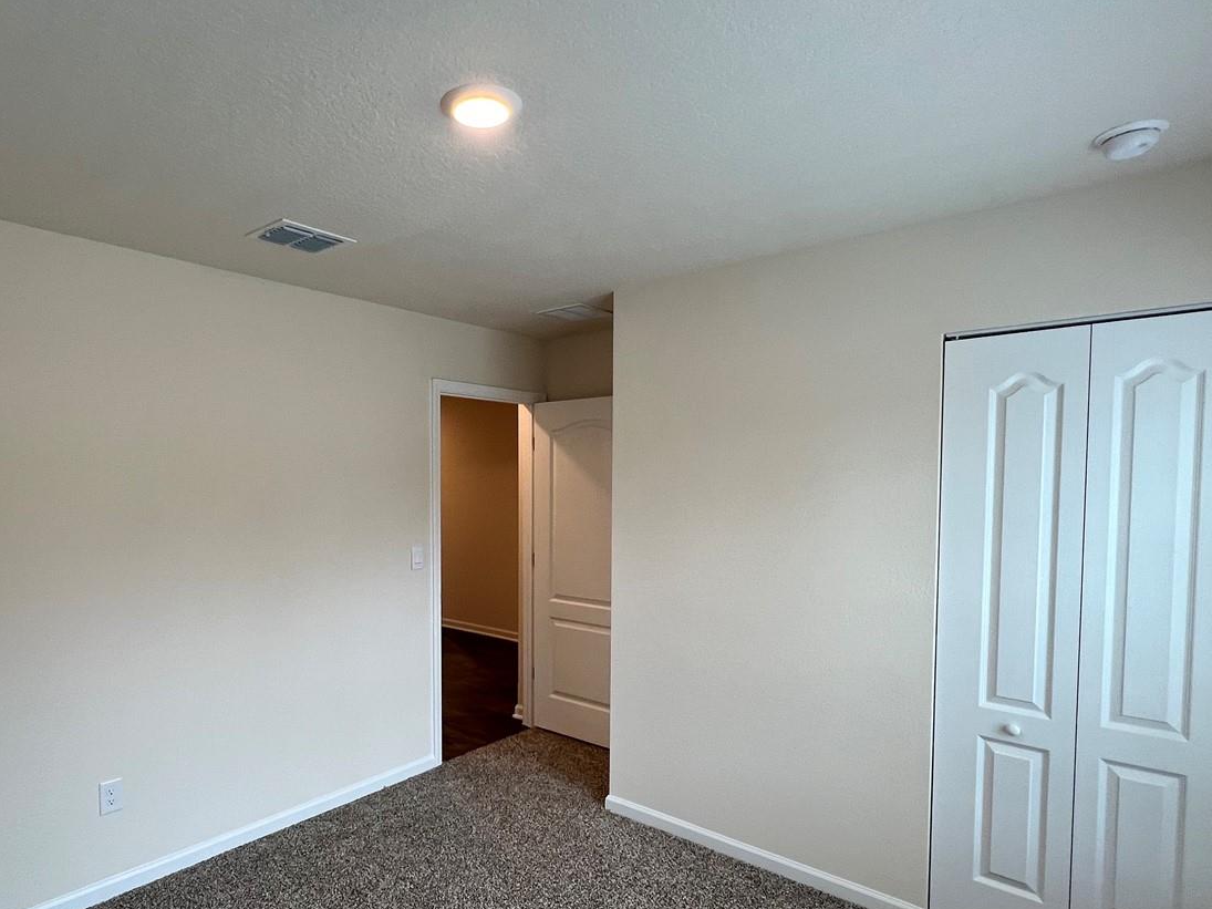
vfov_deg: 68.4
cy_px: 517
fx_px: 665
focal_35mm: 19
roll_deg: -0.1
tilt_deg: -2.8
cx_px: 495
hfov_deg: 83.8
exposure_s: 1/120
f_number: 1.8
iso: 160
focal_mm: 1.57
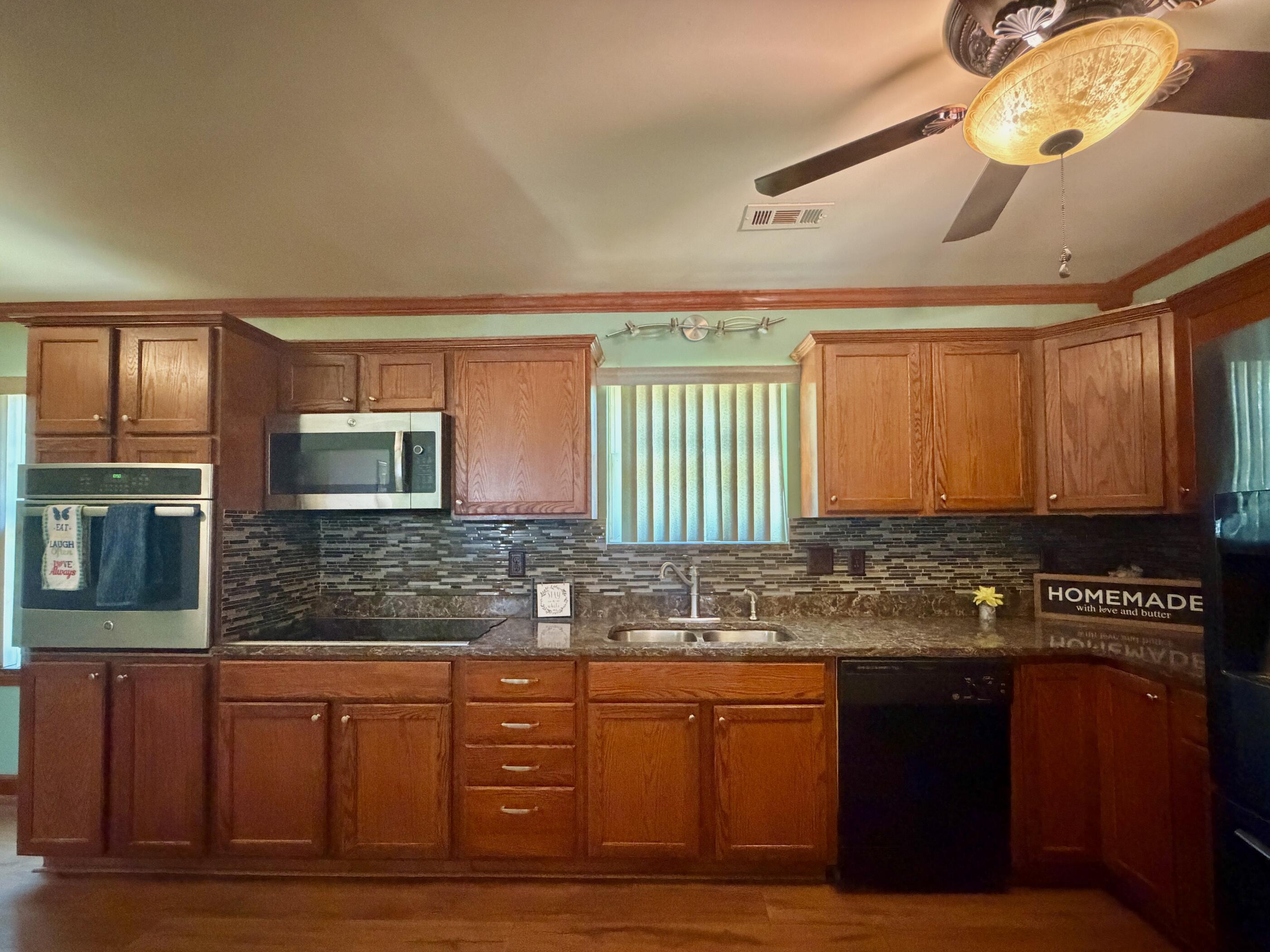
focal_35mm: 15
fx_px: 550
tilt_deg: +2.8
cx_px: 651
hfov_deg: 98.2
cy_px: 507
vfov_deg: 81.6
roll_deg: +0.1
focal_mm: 2.22
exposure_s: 1/40
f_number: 2.2
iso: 1600
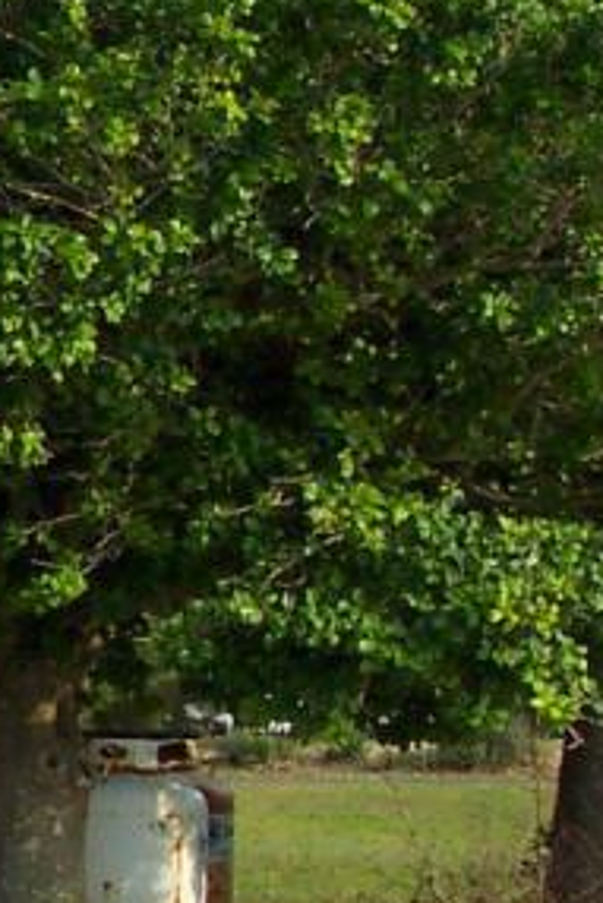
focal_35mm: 153
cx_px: -1155
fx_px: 3839
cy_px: 638
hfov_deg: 7.9
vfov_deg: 13.4
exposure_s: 1/350
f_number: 4.8
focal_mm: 8
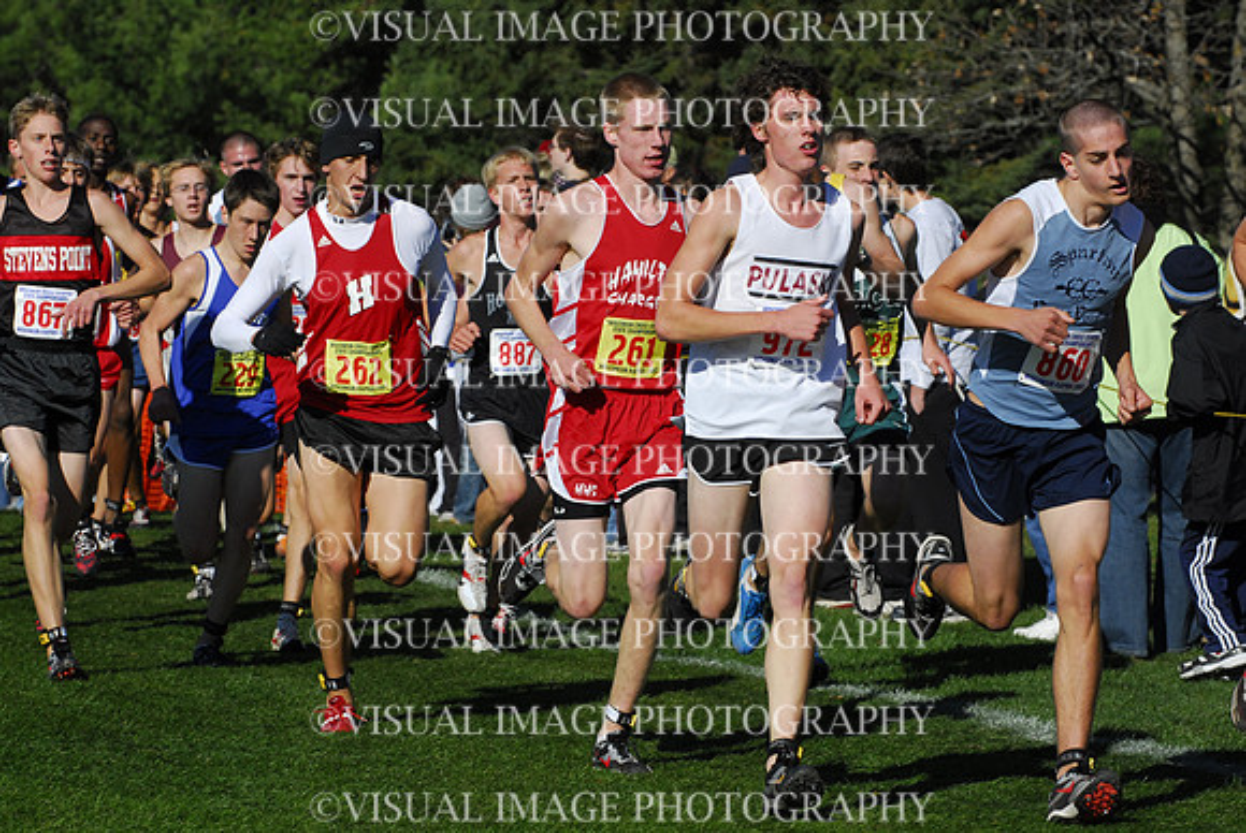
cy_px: 416
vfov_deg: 6.6
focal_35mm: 210
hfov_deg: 9.8
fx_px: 7275
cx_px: 623
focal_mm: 140
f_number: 7.1
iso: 400
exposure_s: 1/1600
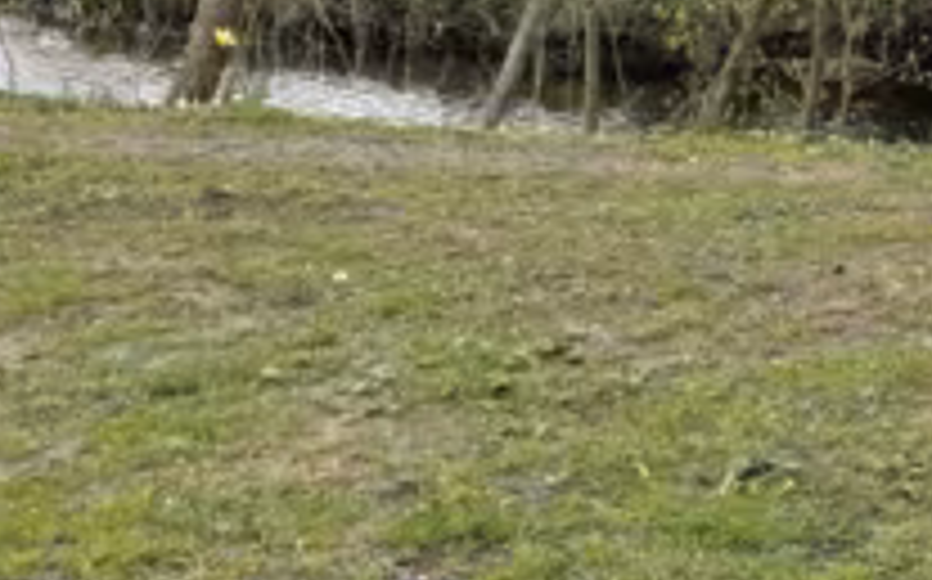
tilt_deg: -2.5
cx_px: 1072
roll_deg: +1.4
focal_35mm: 80
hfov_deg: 23.9
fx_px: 2030
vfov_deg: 14.9
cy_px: -346
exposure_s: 1/716
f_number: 1.6
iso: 50
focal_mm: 5.96
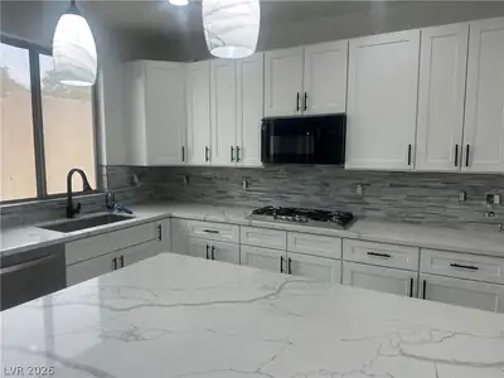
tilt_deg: -6.5
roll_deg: -0.2
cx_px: 252
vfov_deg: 56.8
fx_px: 349
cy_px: 189
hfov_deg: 71.6
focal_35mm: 24
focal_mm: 6.86
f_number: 1.78
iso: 80
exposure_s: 1/120
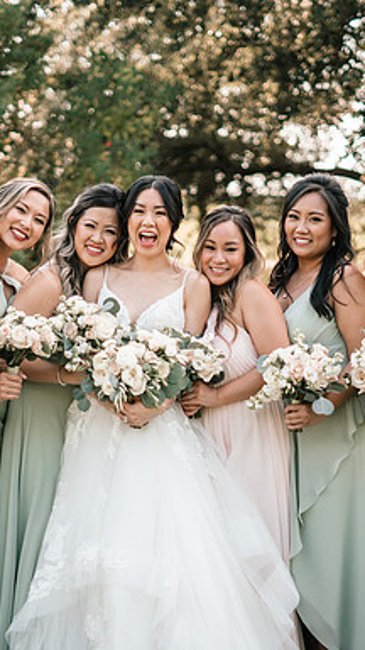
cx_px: 182
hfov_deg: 15.3
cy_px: 325
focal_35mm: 79
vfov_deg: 26.9
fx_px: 1362
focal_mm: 50
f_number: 1.8
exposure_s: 1/2000
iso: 250
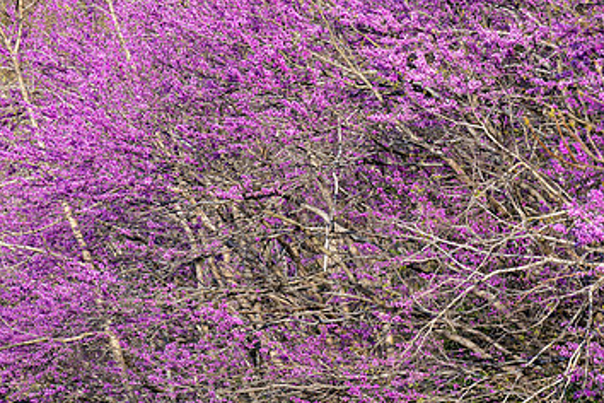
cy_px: 189
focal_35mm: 430
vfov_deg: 3.2
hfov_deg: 4.8
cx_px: 435
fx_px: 7214
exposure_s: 1/640
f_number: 8
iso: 400
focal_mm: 175
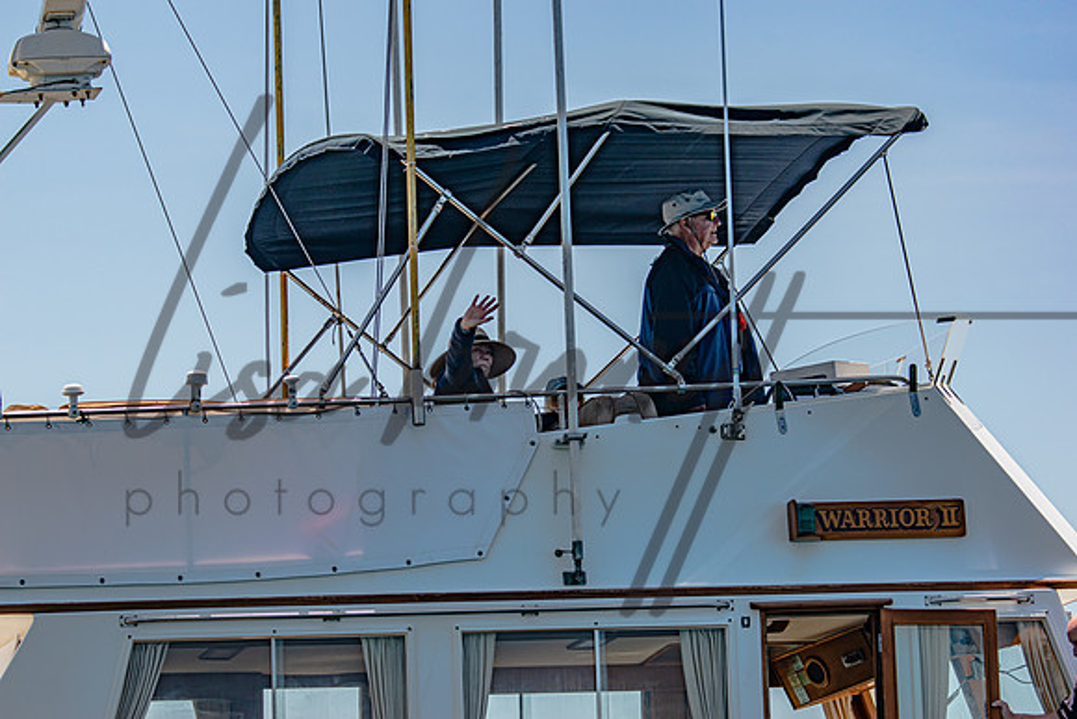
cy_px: 360
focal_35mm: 202
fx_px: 6059
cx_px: 538
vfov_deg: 6.8
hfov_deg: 10.2
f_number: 5
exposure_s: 1/1600
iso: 200
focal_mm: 135
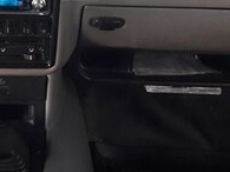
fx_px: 631
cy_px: -17
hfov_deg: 19.8
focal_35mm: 95
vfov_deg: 15.2
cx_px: -22
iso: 200
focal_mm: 3.7
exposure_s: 1/33
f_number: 1.9
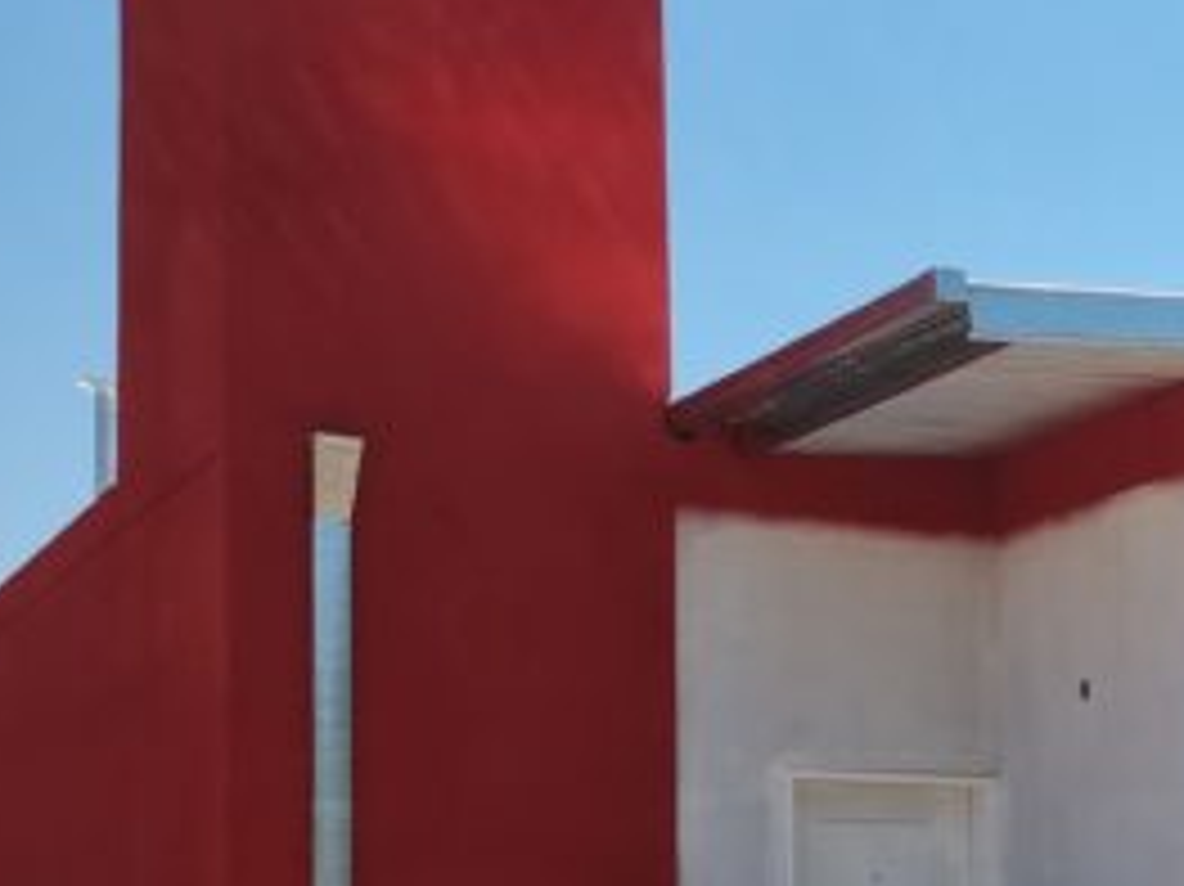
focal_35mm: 70
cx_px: 1513
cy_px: 819
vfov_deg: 20.5
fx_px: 2393
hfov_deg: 24.5
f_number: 1.8
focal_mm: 6.7
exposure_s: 1/1300
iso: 50
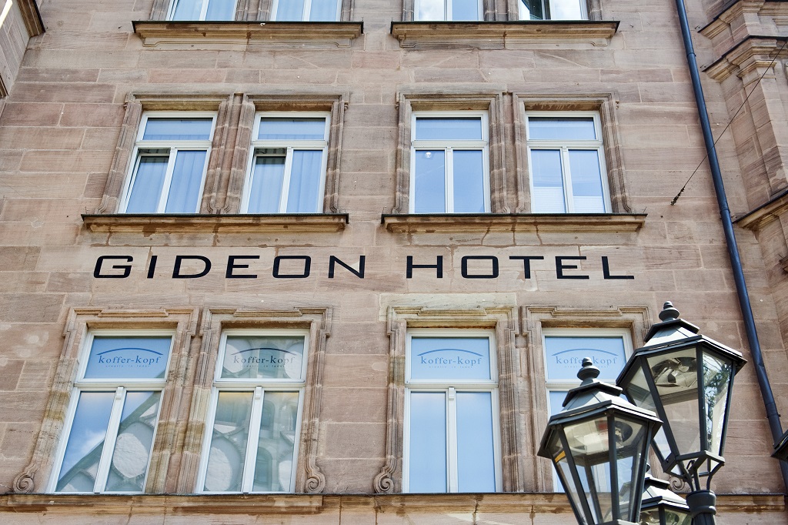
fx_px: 831
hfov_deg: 50.7
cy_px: 262
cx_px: 394
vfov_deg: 35.0
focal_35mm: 38
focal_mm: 38
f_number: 4.5
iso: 400
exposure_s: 1/1600
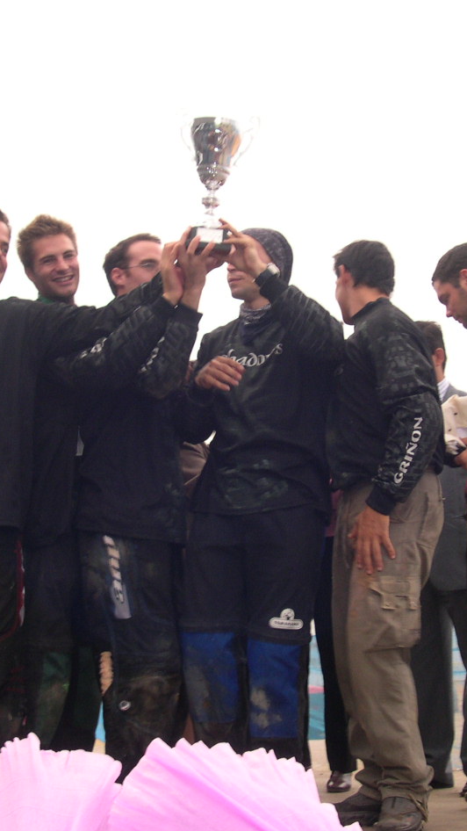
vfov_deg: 37.2
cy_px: 417
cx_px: 218
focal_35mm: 56
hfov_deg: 21.4
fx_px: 1233
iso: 141
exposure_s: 1/47.5
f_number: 7.6
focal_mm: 8
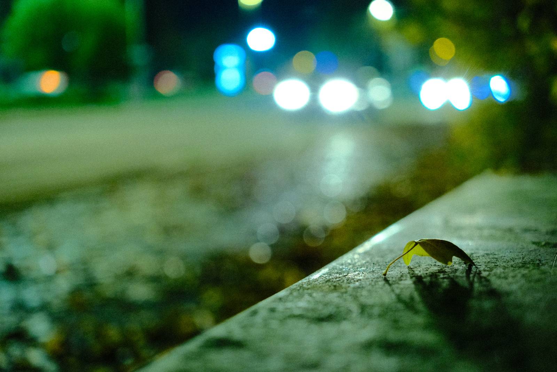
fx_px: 634
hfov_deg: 47.4
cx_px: 278
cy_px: 186
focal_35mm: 41
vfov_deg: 32.6
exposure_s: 1/17
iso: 6400
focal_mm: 27
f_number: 2.8
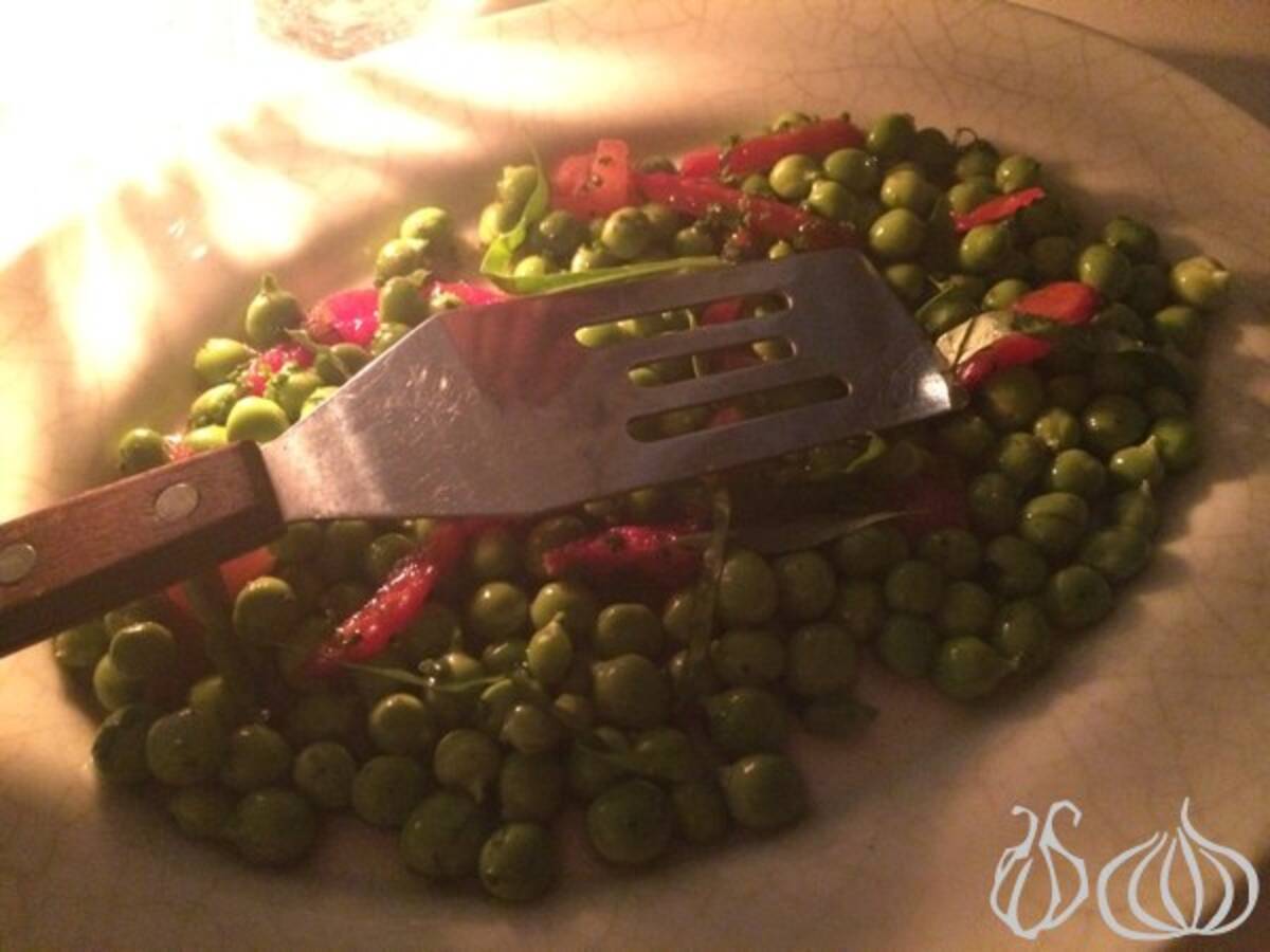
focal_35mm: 30
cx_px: 635
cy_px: 476
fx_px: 1101
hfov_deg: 60.0
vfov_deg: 46.8
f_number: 2.2
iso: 1000
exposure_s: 1/15
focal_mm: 4.12
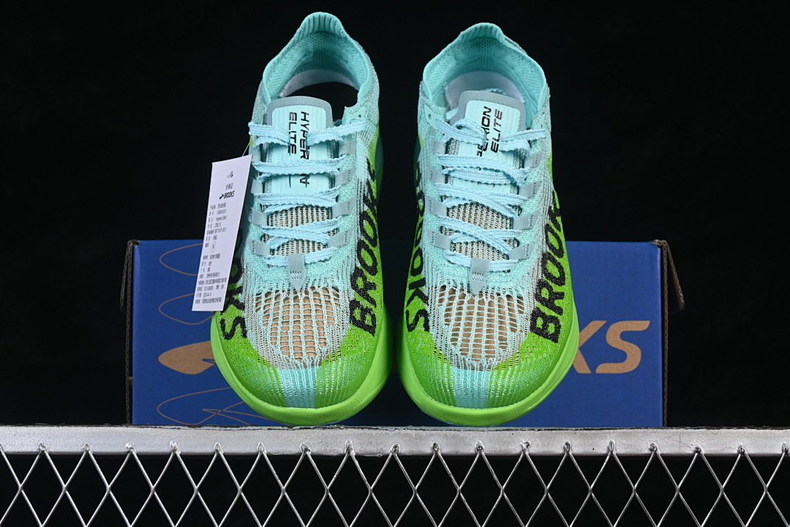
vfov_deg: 18.2
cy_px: 264
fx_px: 1646
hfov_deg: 27.0
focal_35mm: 75
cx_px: 395
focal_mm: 50
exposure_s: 1/80
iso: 160
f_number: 8
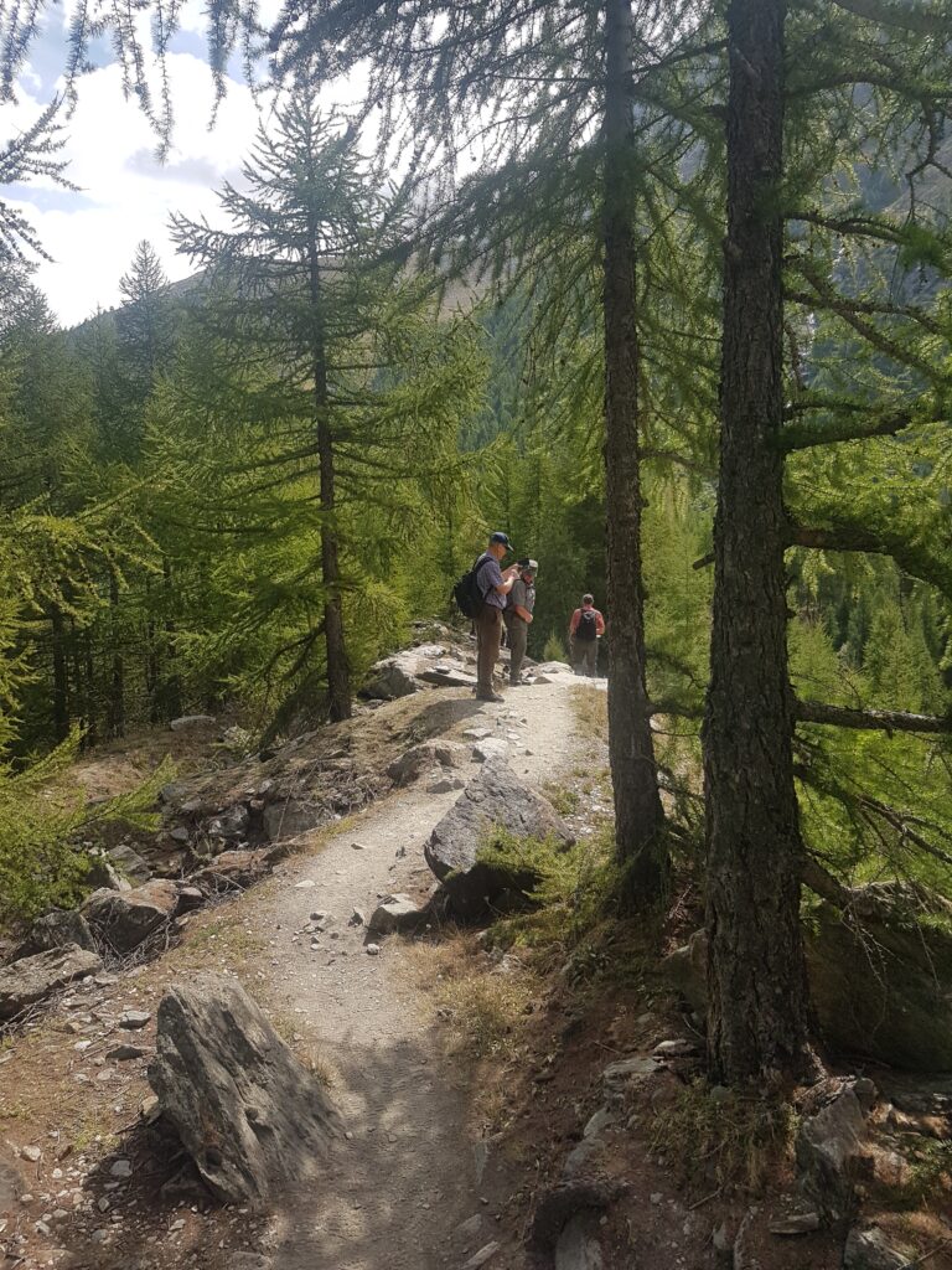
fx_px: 953
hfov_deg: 53.1
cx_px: 476
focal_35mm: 26
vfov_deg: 67.3
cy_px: 635
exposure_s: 1/1596
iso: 40
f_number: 1.7
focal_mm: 4.2
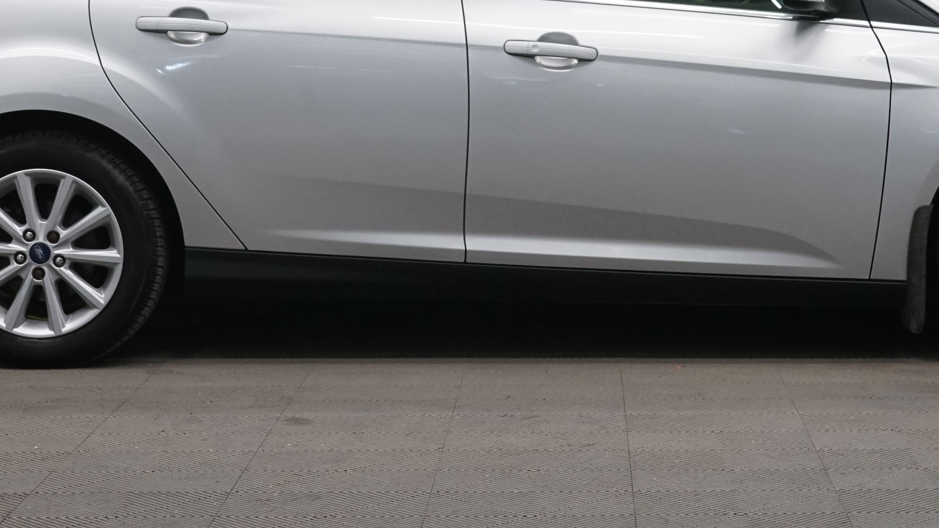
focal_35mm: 91
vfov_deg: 13.1
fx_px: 2266
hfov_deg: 23.4
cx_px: 541
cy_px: -6
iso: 2000
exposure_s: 1/25
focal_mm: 45
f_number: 9
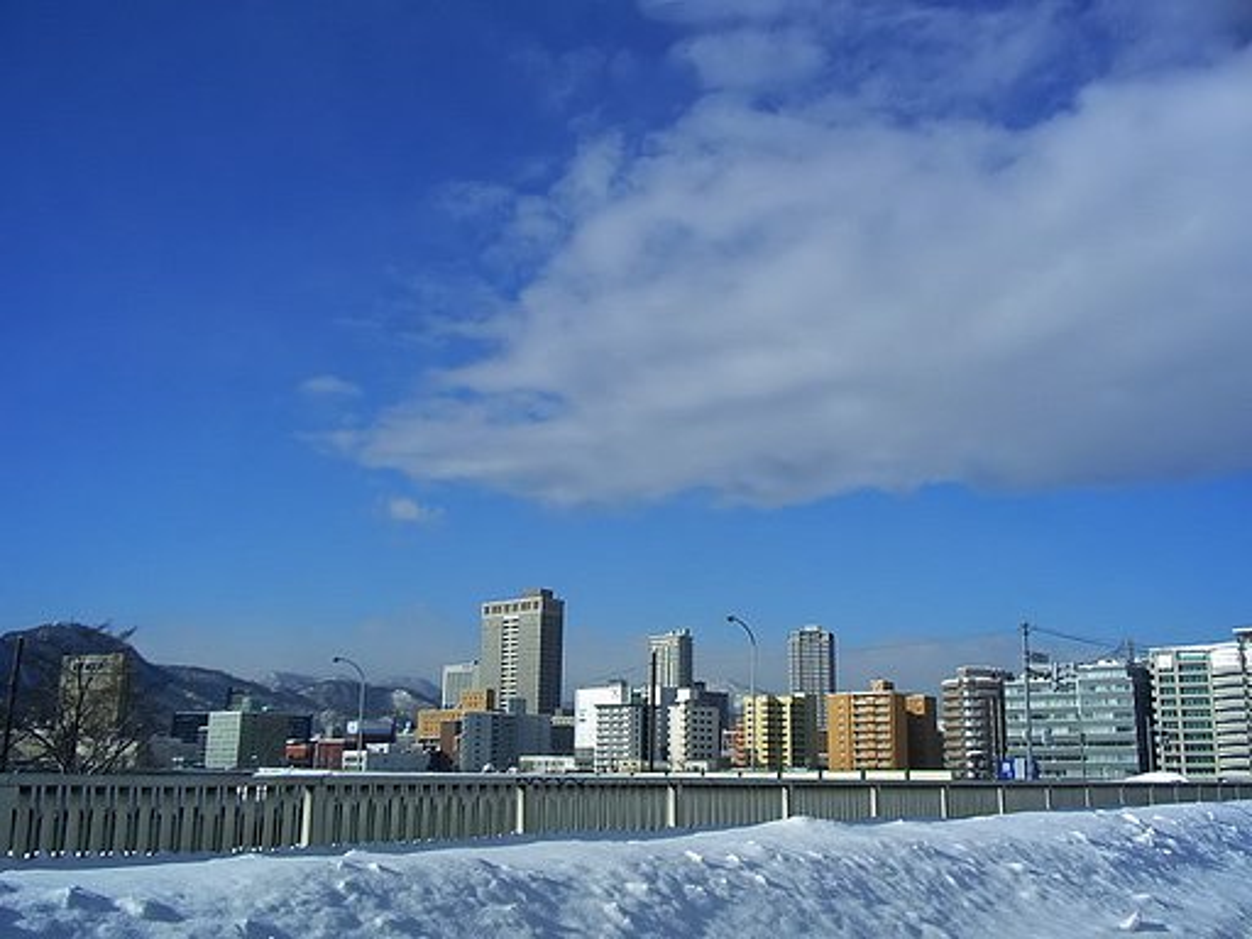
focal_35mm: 35
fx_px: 1266
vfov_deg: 40.7
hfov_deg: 52.6
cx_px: 626
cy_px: 470
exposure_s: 1/800
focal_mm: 5.8
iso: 80
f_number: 4.3
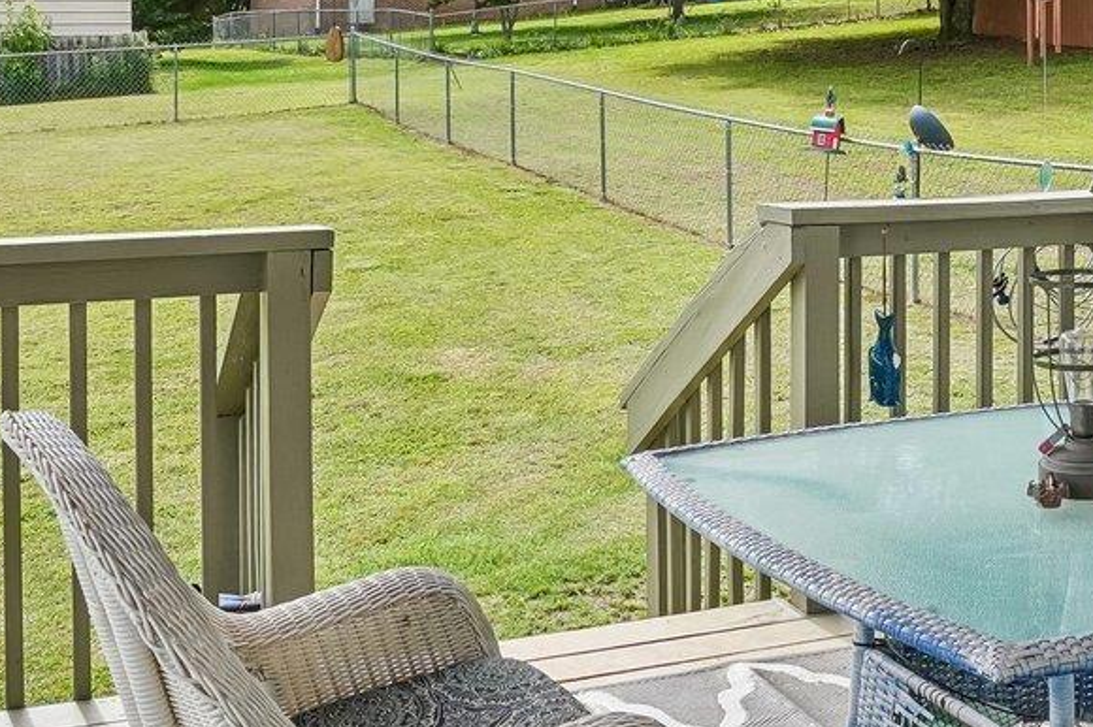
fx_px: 1608
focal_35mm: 53
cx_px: 759
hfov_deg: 37.0
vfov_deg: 24.7
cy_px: 63
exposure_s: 1/100
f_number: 8
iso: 100
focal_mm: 10
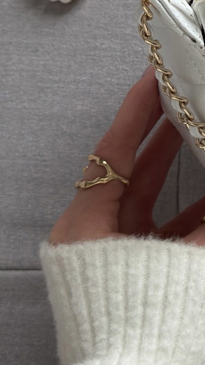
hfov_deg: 10.9
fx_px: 1006
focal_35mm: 104
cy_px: -2
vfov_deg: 19.9
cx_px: 357
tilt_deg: -73.9
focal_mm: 6.76
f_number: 1.78
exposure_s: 1/60
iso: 200
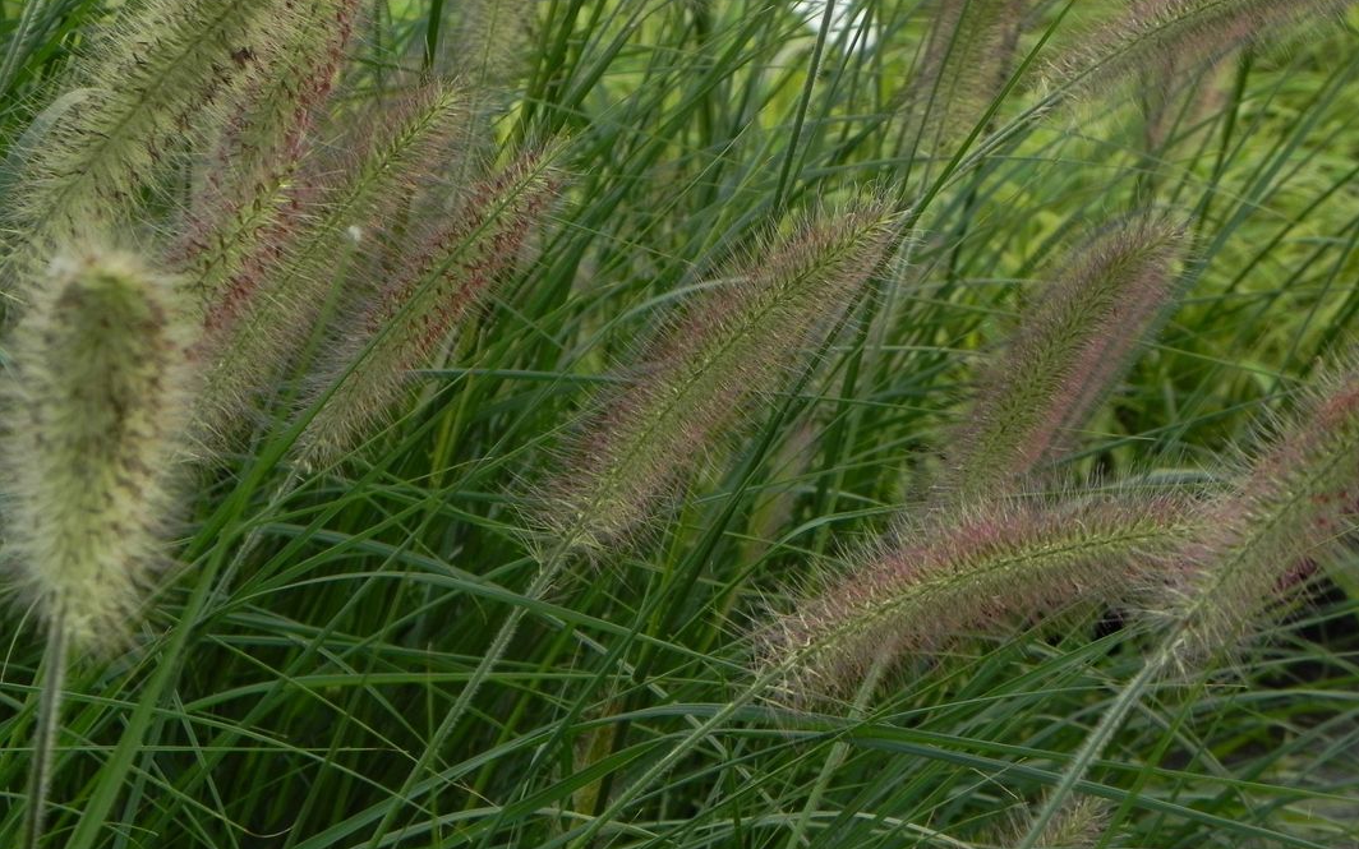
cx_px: 680
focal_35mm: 153
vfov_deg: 8.6
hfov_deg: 13.7
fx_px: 5667
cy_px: 411
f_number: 5
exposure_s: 1/20
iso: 160
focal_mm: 25.7
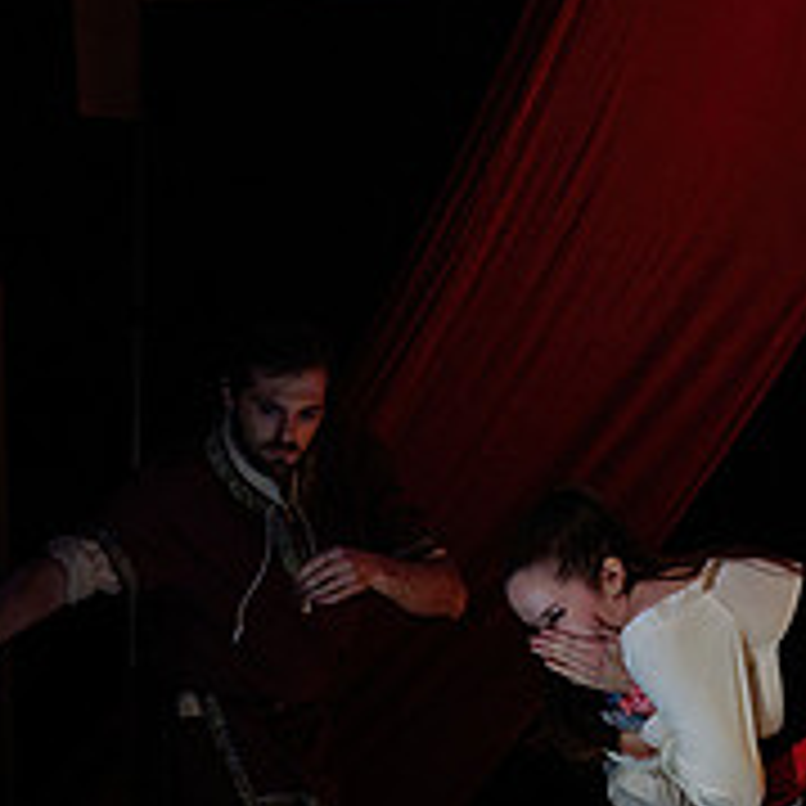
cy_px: 601
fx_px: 4636
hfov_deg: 9.9
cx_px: 681
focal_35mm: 176
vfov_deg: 9.9
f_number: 2.8
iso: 1600
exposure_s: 1/250
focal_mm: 51
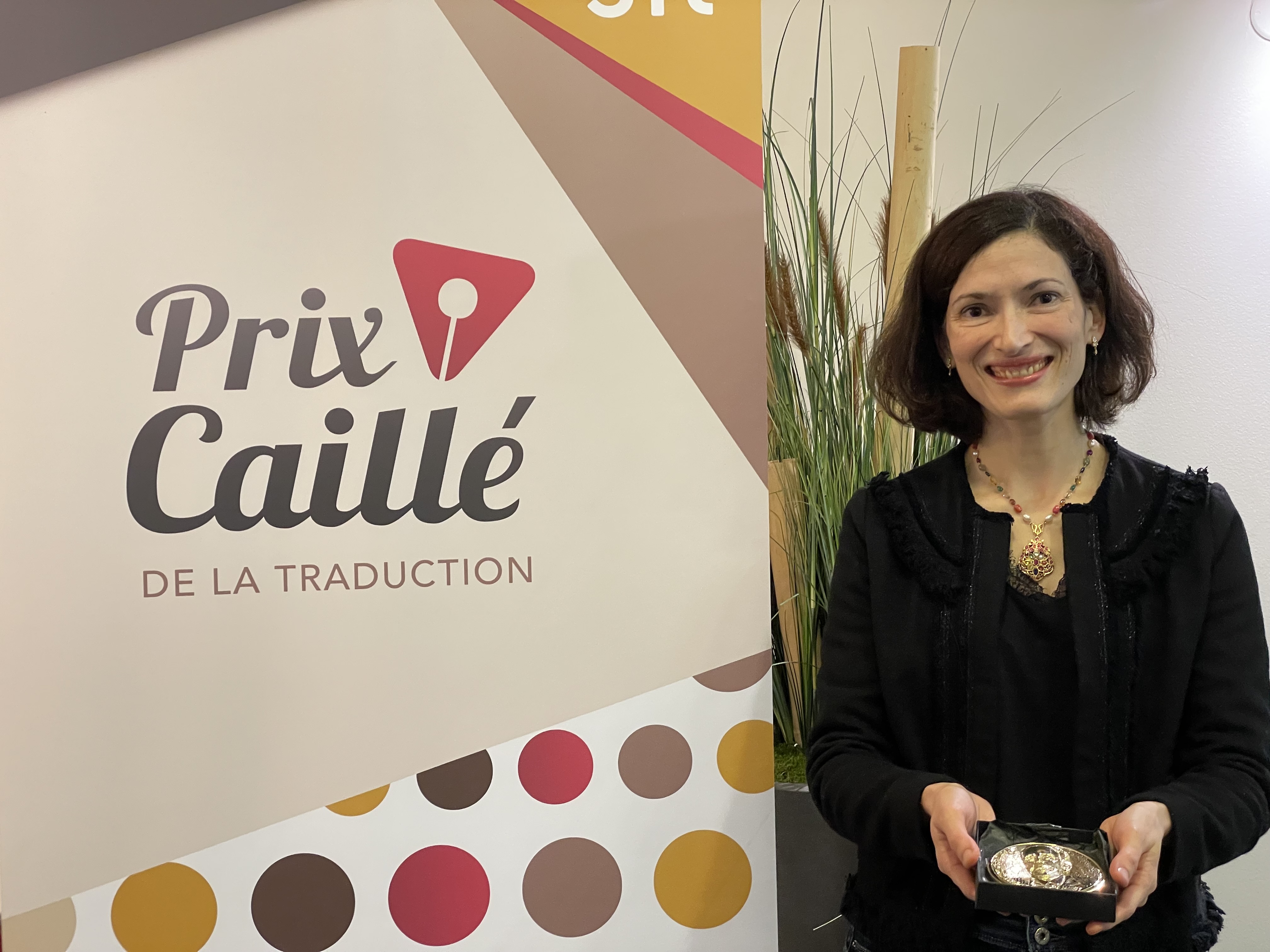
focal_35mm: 52
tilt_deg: -5.6
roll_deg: +2.0
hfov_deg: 36.8
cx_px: 635
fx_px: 1908
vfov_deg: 28.0
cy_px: 476
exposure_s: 1/50
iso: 320
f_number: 2
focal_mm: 6
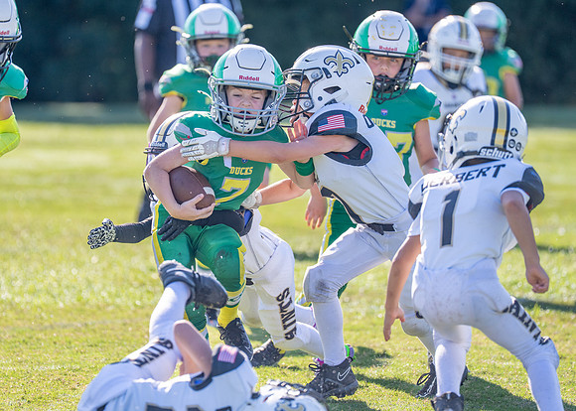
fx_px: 4701
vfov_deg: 5.0
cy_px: 179
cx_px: 248
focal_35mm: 287
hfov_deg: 7.0
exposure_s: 1/2500
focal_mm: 200
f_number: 2.8
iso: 250
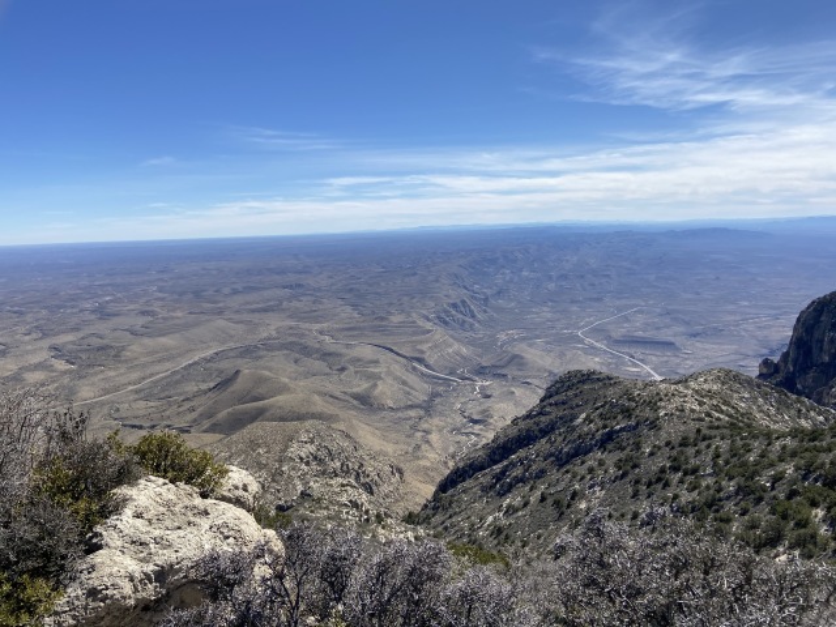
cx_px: 418
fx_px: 628
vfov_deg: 53.1
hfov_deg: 67.3
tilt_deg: -8.5
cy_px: 314
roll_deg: +0.6
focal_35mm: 26
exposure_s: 1/4831
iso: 32
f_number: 1.8
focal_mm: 4.25
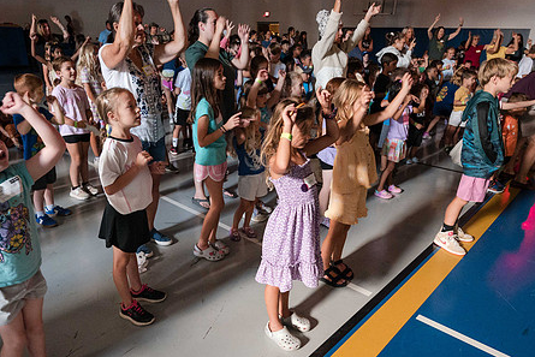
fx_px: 401
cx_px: 239
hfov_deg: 67.2
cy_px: 195
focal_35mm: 27
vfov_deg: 47.9
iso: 7200
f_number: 4
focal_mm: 18.5
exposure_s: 1/60
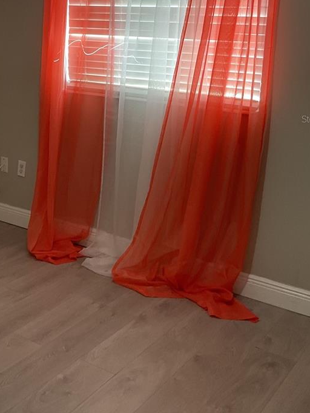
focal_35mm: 51
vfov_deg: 36.8
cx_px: 72
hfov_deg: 28.1
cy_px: 119
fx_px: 609
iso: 50
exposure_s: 1/60
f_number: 1.8
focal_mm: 3
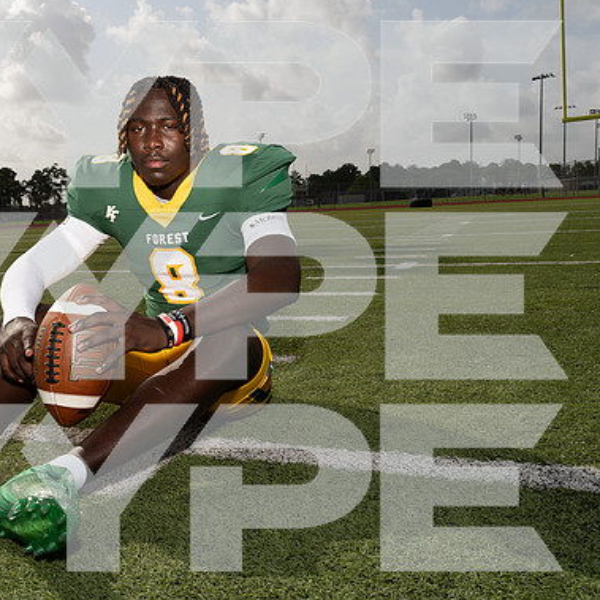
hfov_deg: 41.8
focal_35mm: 39
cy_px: 297
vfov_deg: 42.8
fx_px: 765
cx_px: 165
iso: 100
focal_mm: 30
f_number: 11
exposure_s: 1/250
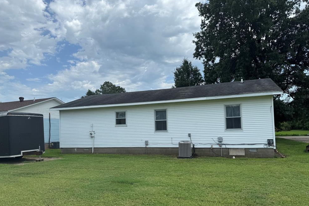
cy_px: 118
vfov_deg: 49.4
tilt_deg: +2.8
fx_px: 223
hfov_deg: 69.4
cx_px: 155
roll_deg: +2.0
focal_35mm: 26
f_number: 1.78
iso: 80
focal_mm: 6.76
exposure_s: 1/5348
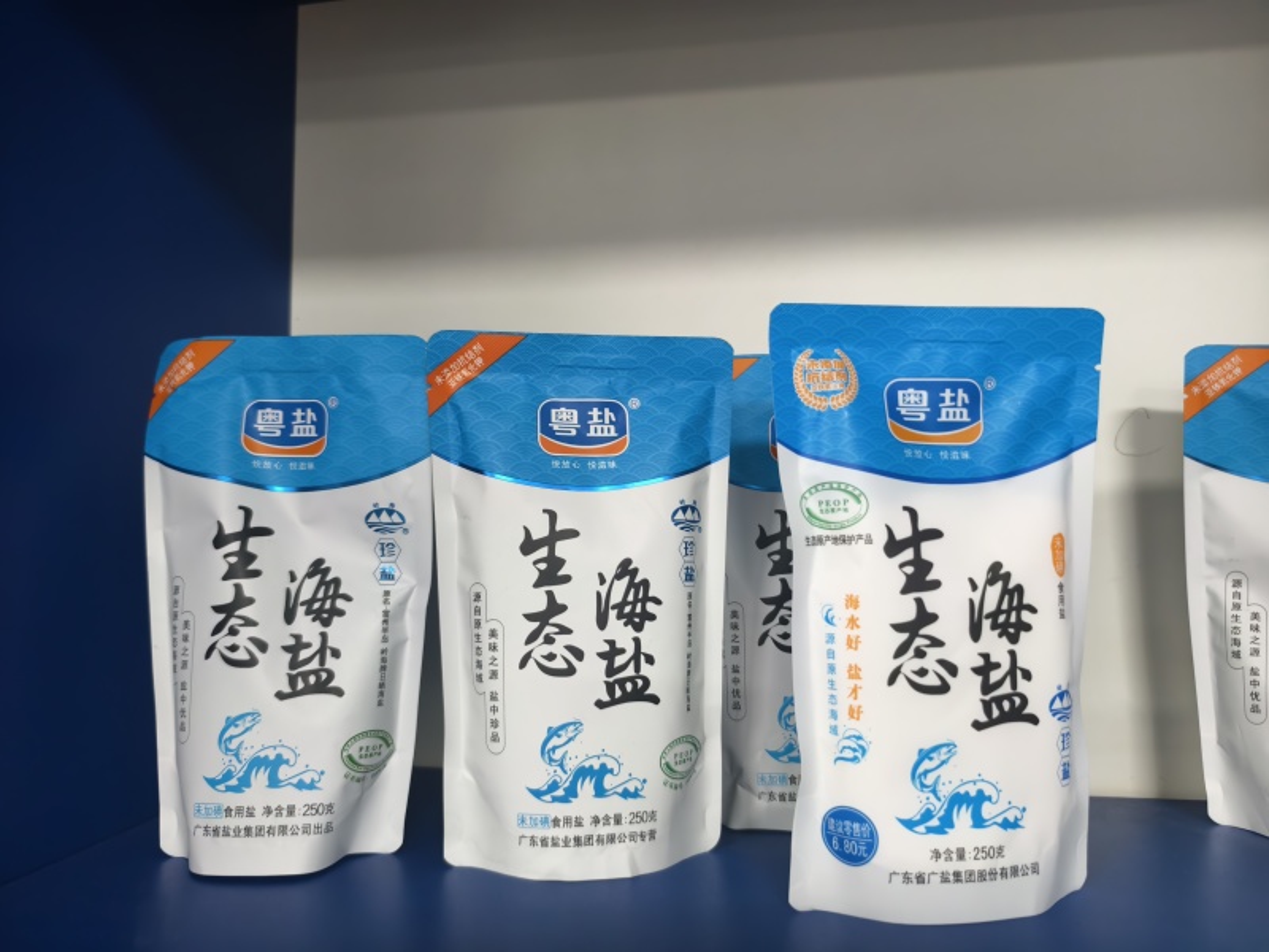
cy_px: 476
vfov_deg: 58.9
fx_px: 843
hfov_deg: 73.9
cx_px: 634
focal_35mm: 23
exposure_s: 1/50
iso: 569
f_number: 1.57
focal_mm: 5.6
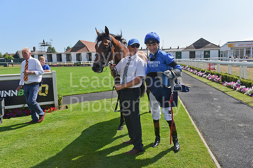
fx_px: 204
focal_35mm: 29
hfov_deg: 63.6
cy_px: 84
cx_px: 126
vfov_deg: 45.0
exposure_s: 1/2000
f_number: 6.3
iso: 500
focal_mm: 29
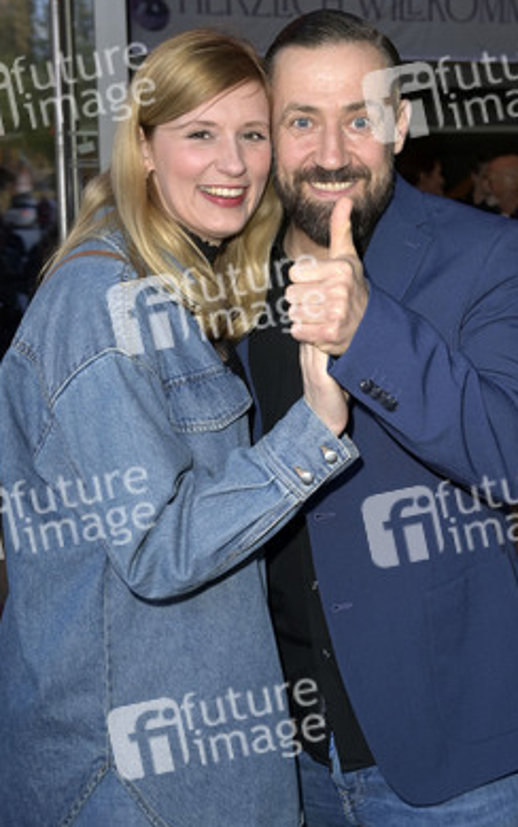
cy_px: 411
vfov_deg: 43.5
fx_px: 1038
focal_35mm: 46
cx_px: 278
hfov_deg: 28.0
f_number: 5.6
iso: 500
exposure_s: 1/160
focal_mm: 44
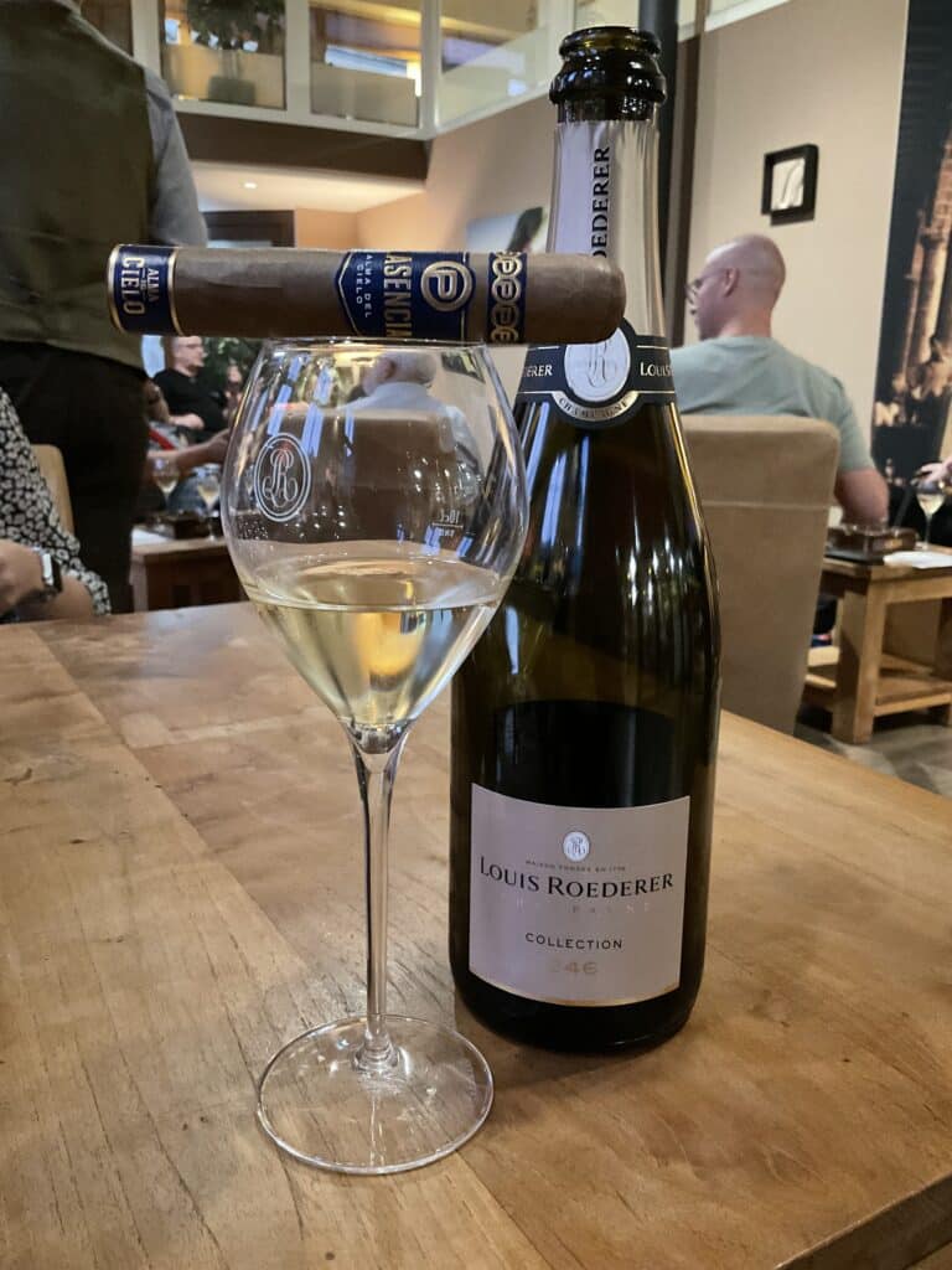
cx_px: 476
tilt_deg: -13.9
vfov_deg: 61.7
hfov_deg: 48.2
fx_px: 1063
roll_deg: -1.5
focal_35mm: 29
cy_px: 635
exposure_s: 1/24
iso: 500
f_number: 1.8
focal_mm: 3
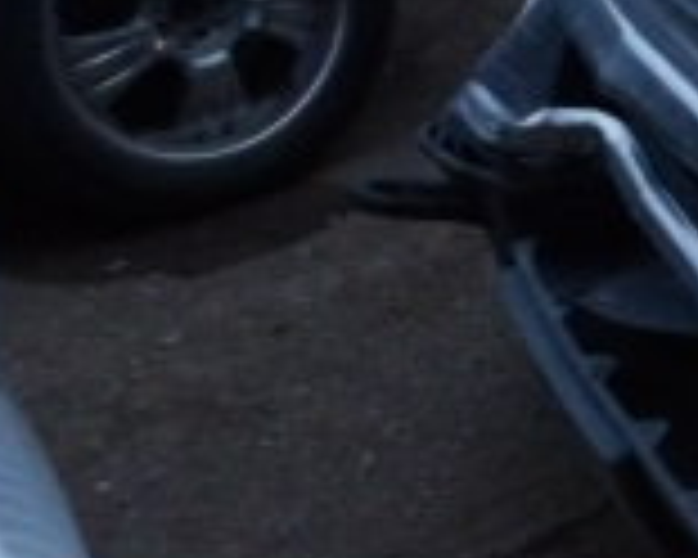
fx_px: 2004
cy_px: -130
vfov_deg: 15.2
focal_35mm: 97
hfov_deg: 16.1
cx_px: 1319
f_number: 3.2
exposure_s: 1/7
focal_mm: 4.3
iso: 800
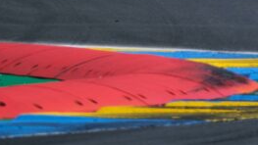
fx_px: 11378
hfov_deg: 1.3
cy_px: -103
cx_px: 188
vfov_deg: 0.7
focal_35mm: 1663
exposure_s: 1/1250
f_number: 6.3
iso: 400
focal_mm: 354.8
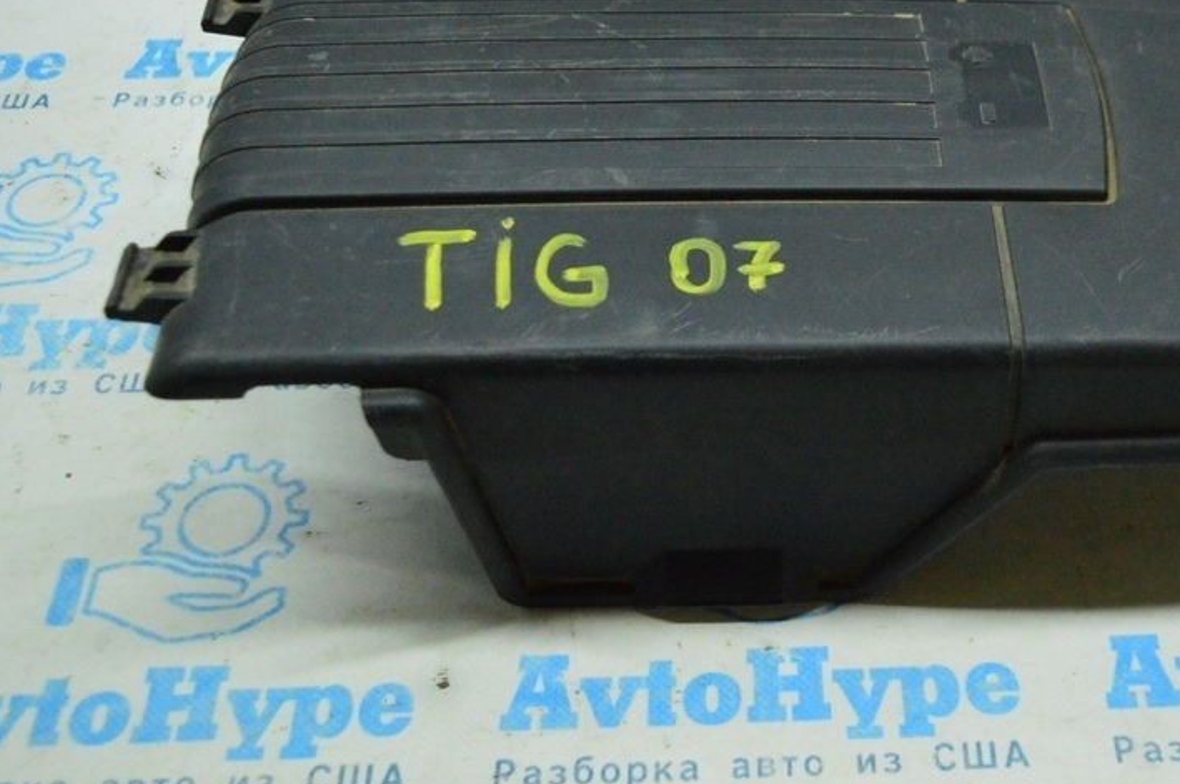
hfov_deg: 37.8
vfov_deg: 25.7
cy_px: 241
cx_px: 796
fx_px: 1702
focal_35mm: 52
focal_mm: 24
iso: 6400
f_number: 4
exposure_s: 1/800
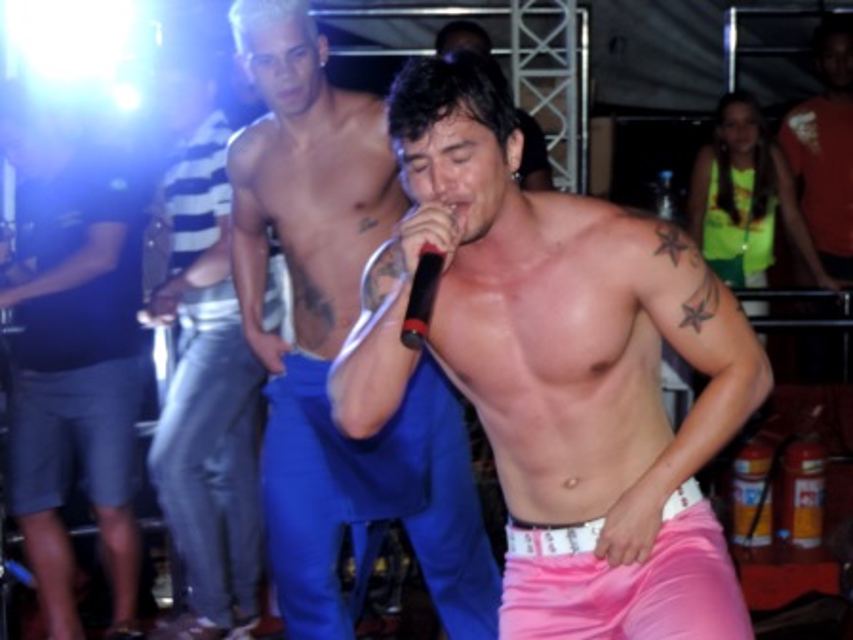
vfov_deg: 17.4
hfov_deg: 23.0
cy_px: 320
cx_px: 426
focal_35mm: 85
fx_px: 2095
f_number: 4
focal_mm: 15.1
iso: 250
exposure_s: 1/60
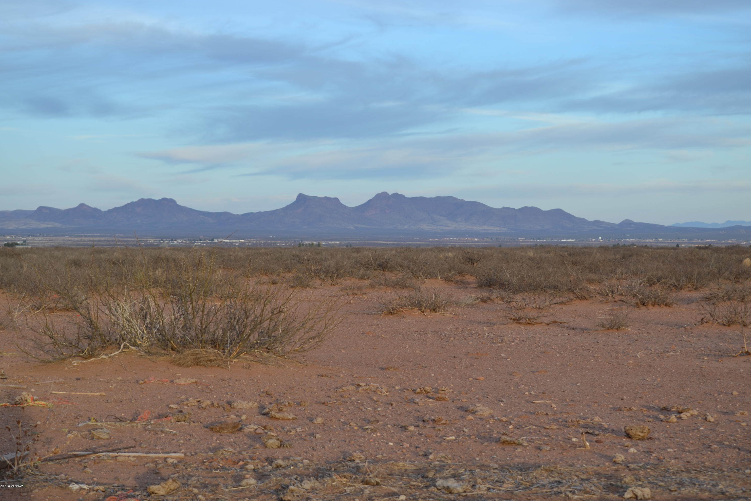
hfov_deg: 24.3
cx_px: 379
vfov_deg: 16.4
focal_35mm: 84
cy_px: 249
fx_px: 1742
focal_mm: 55
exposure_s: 1/125
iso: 100
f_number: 5.6
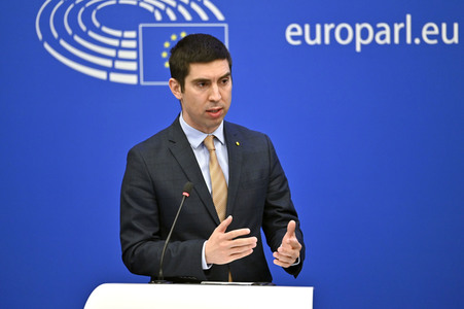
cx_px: 232
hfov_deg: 10.3
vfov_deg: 6.9
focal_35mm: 200
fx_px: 2576
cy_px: 154
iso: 1600
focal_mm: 200
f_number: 2.8
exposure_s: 1/400
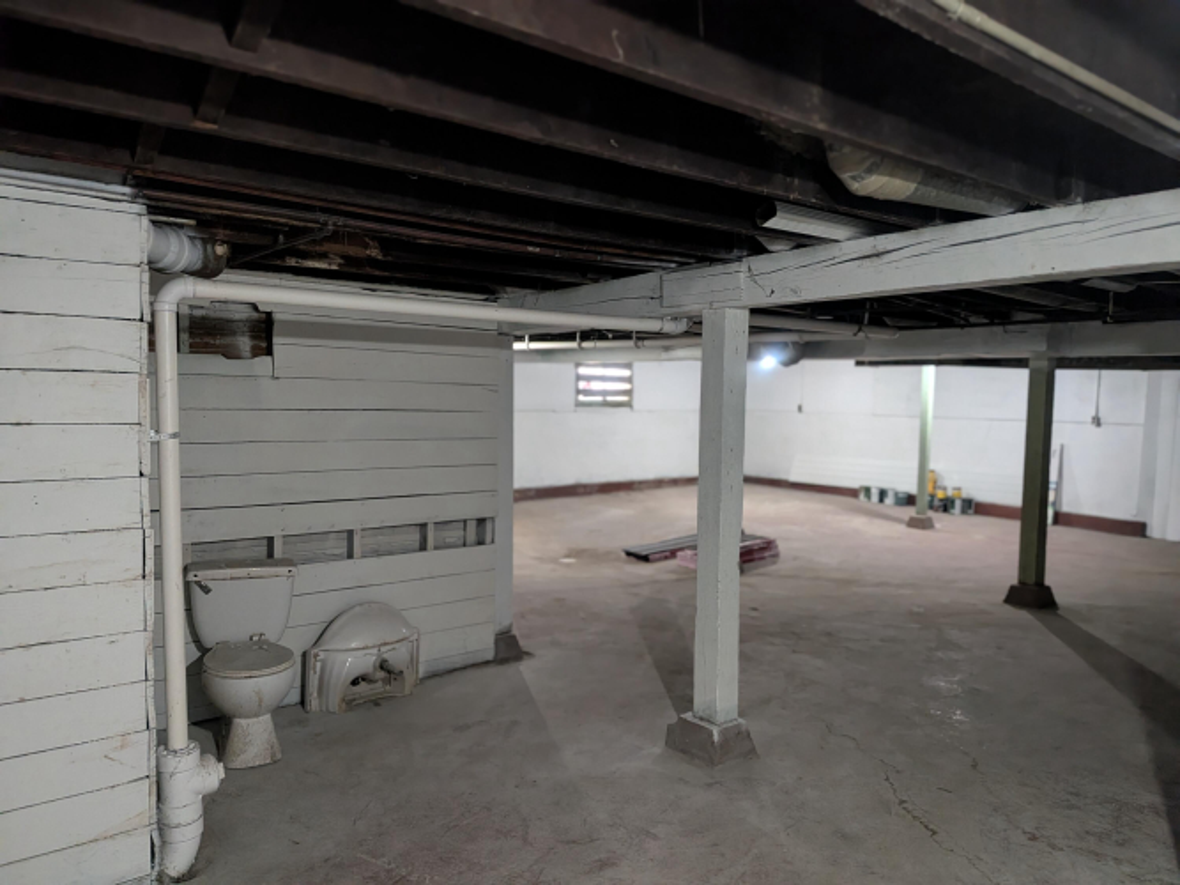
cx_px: 590
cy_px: 442
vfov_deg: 56.8
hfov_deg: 71.6
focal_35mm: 24
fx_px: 818
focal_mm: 4.53
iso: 716
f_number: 1.7
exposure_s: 1/60
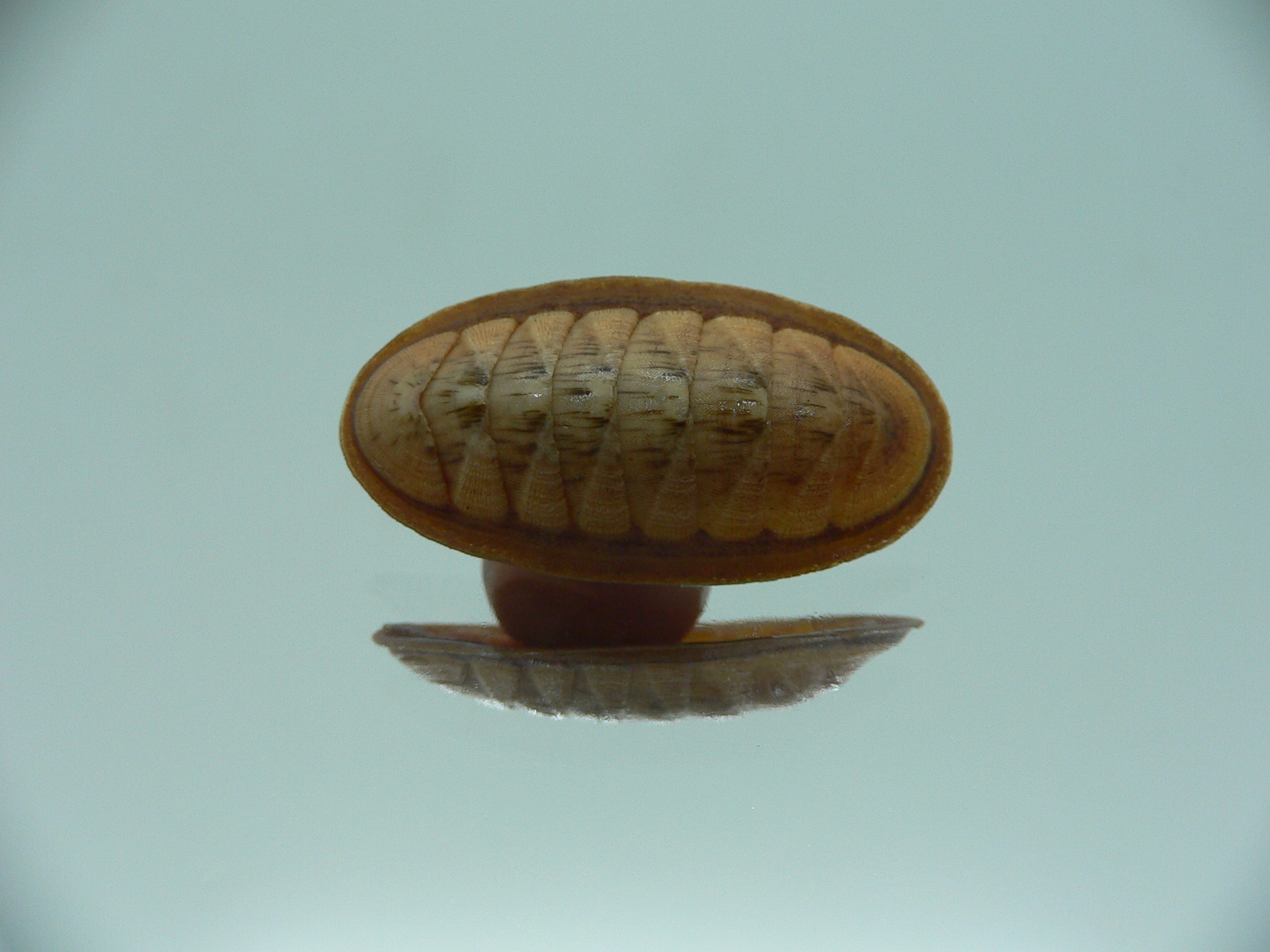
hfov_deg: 52.6
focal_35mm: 35
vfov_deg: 40.7
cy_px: 476
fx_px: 1284
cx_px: 635
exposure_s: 1/60
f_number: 2.8
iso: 80
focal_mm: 4.6
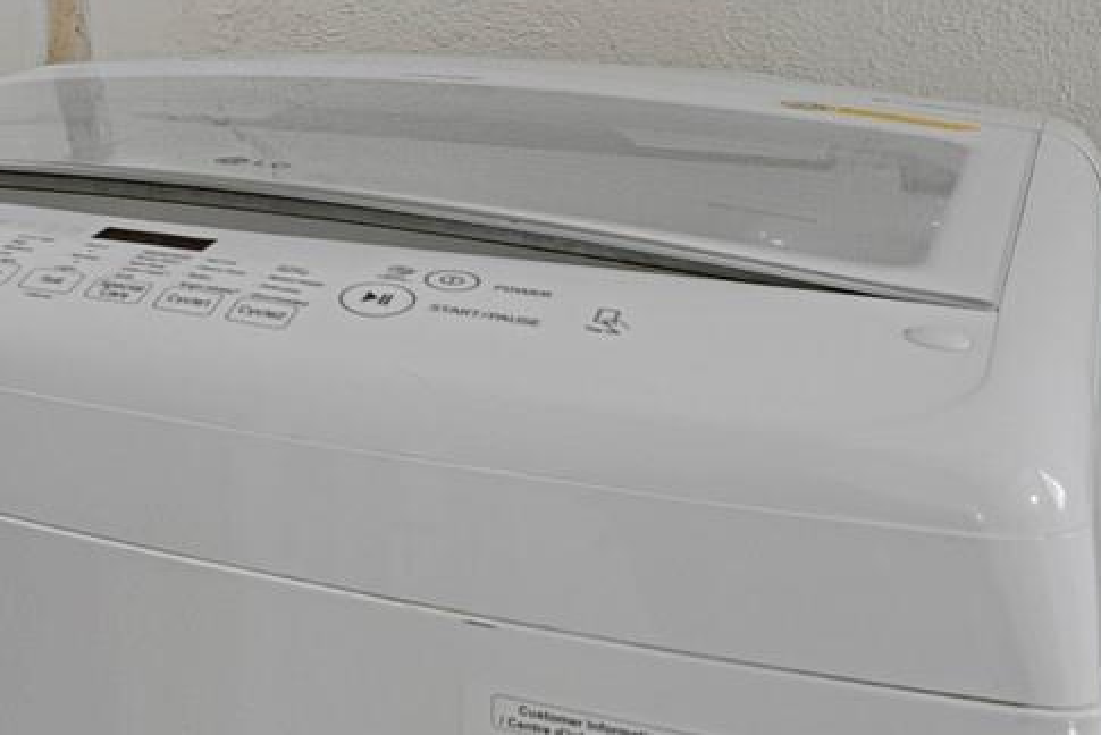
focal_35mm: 56
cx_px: -146
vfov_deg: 22.5
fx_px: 1714
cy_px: -120
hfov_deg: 31.2
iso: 250
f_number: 8
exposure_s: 4
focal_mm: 17
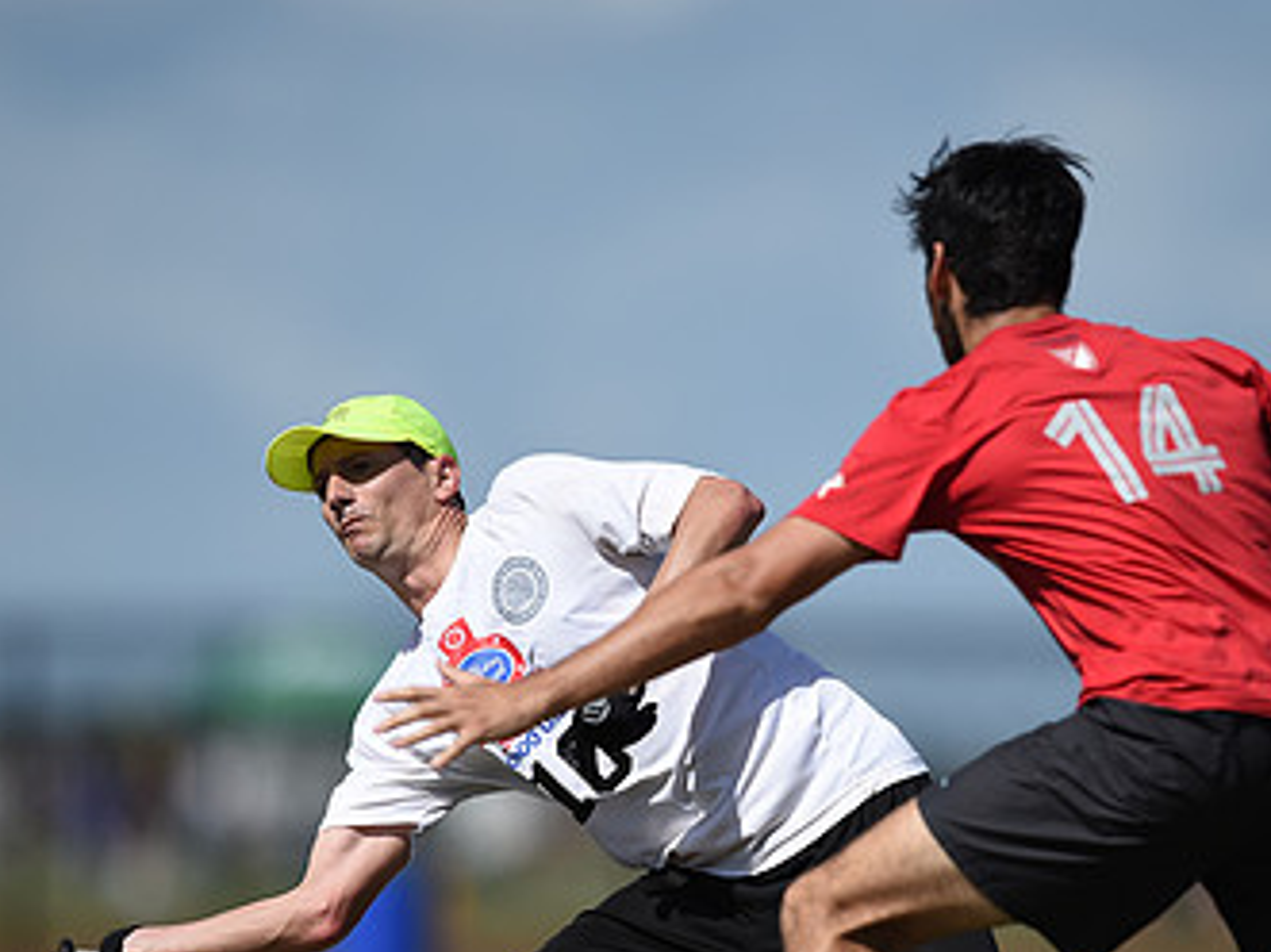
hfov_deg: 2.9
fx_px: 24702
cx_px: 695
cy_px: 610
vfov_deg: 2.2
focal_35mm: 673
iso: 200
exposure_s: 1/8000
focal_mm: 400
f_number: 2.8
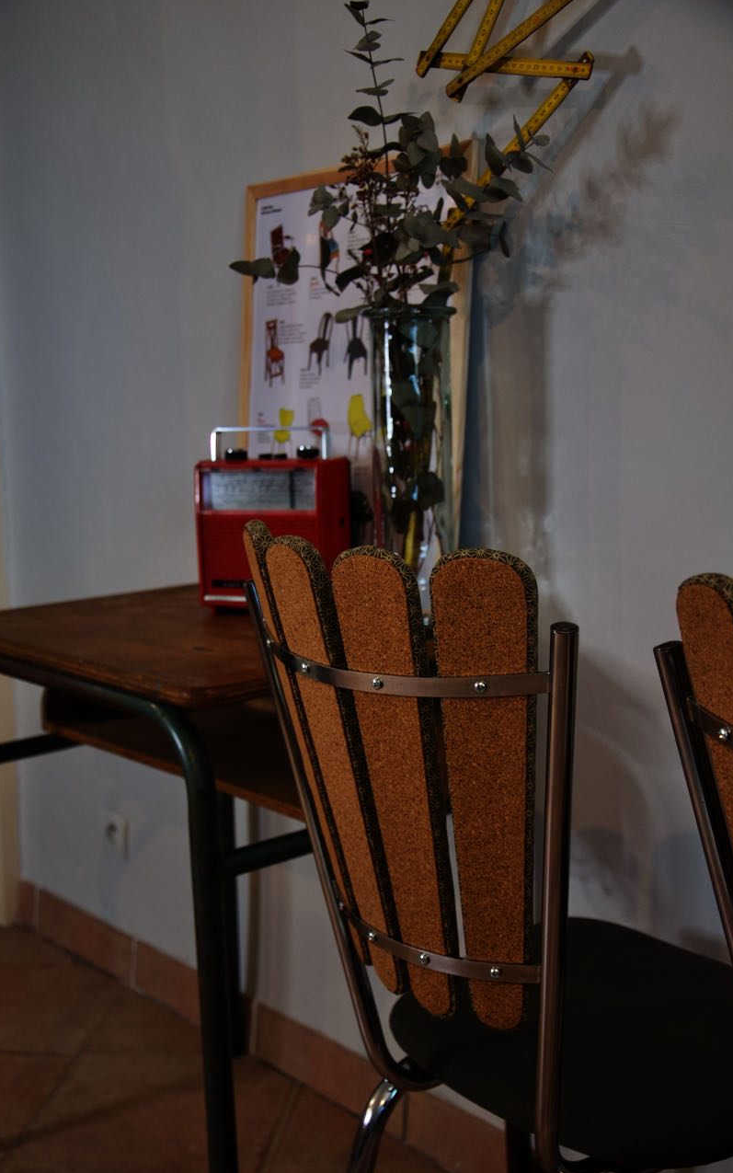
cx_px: 351
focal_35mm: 49
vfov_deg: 41.1
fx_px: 1566
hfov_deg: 26.3
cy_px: 587
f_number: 4.2
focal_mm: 32
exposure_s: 1/30
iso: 1600
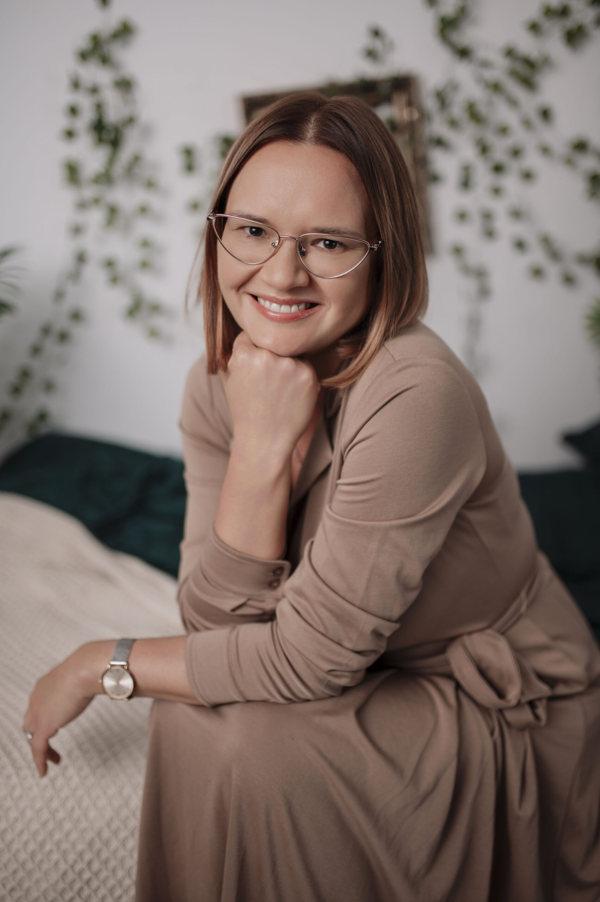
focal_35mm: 35
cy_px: 451
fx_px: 876
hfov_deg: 37.8
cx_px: 300
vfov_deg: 54.5
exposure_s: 1/125
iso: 125
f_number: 1.6
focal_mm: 35
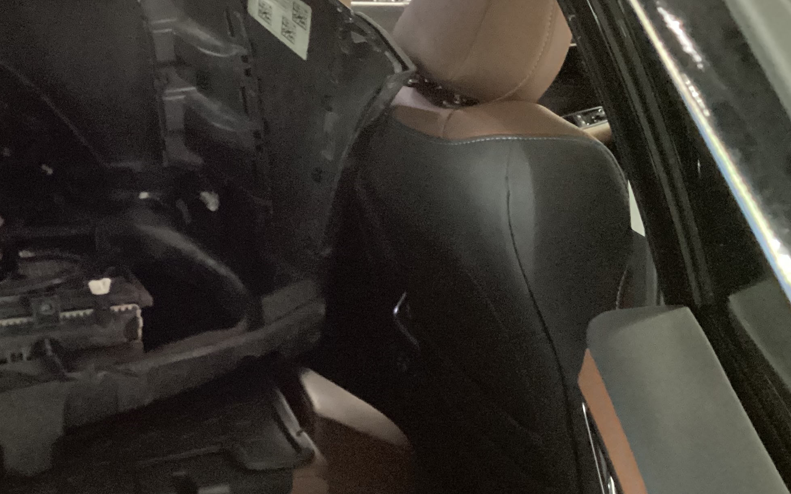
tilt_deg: -24.2
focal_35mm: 55
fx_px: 1186
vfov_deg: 23.5
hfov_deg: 35.7
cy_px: 288
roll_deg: +0.2
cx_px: 155
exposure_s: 1/17
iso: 800
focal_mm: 3.3
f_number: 2.4
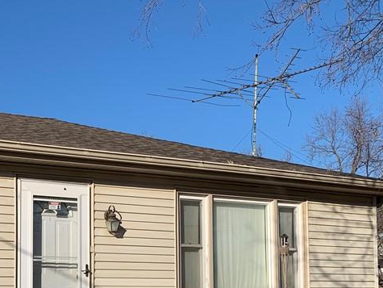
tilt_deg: +2.6
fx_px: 620
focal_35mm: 56
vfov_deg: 25.5
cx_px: 30
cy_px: 244
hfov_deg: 32.4
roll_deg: -0.6
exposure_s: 1/3401
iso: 25
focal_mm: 4.25
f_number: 1.8
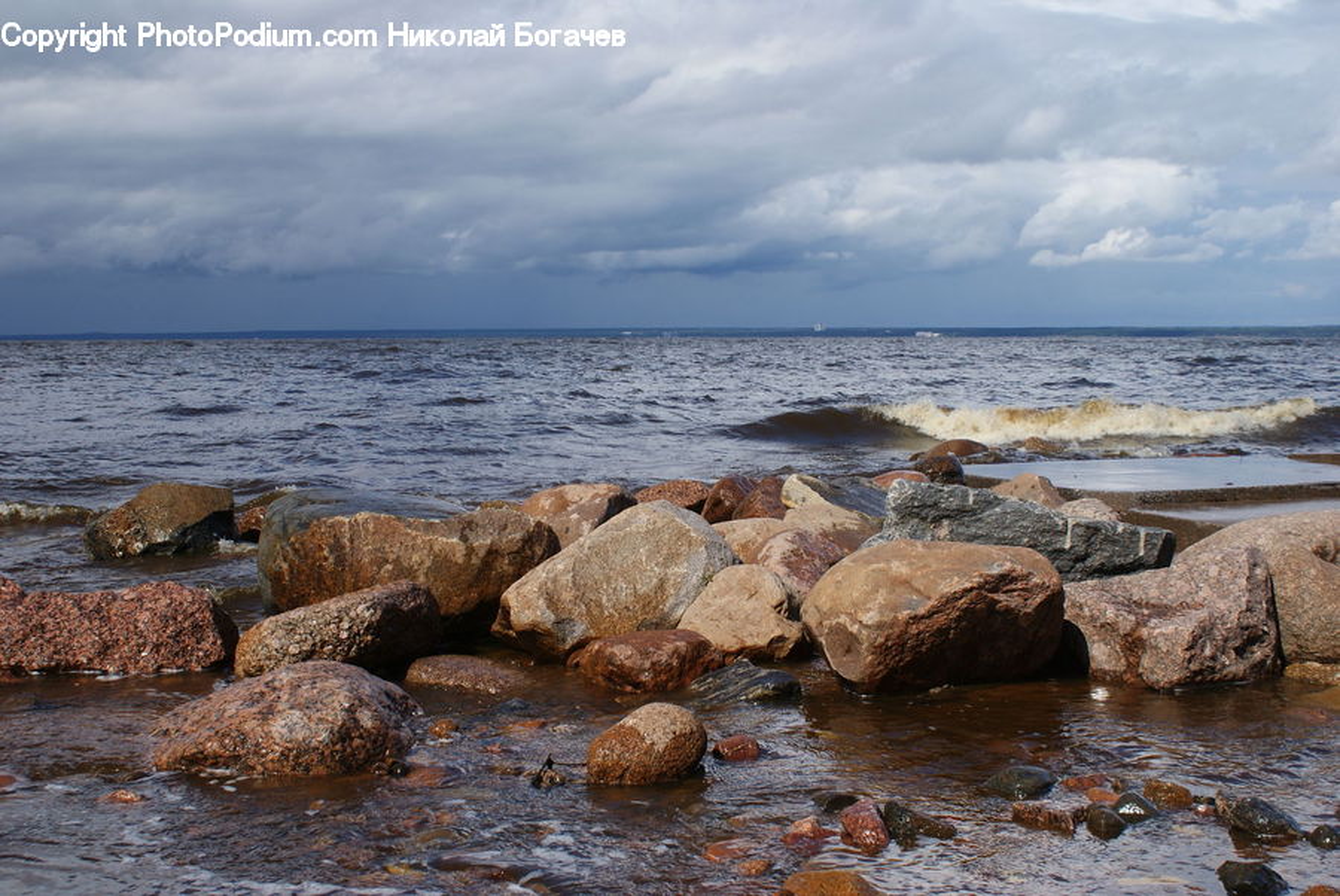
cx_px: 670
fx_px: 1677
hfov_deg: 43.6
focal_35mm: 45
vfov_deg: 29.9
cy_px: 448
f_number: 8
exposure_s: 1/125
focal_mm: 30
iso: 100
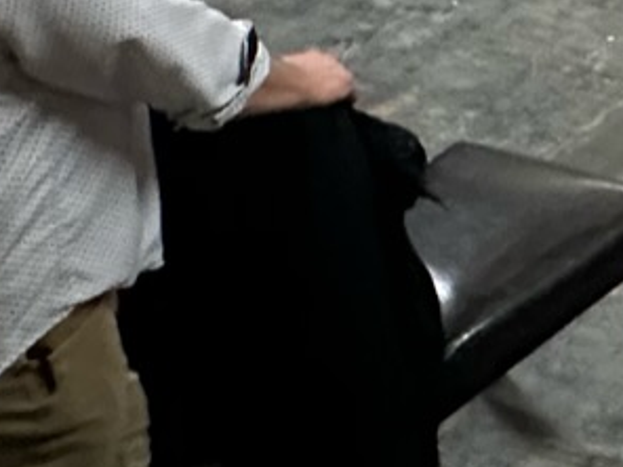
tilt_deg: -12.5
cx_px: 1384
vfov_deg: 12.6
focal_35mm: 97
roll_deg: -1.2
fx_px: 1746
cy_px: -581
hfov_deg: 14.9
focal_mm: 2.22
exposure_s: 1/40
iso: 800
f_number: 2.2
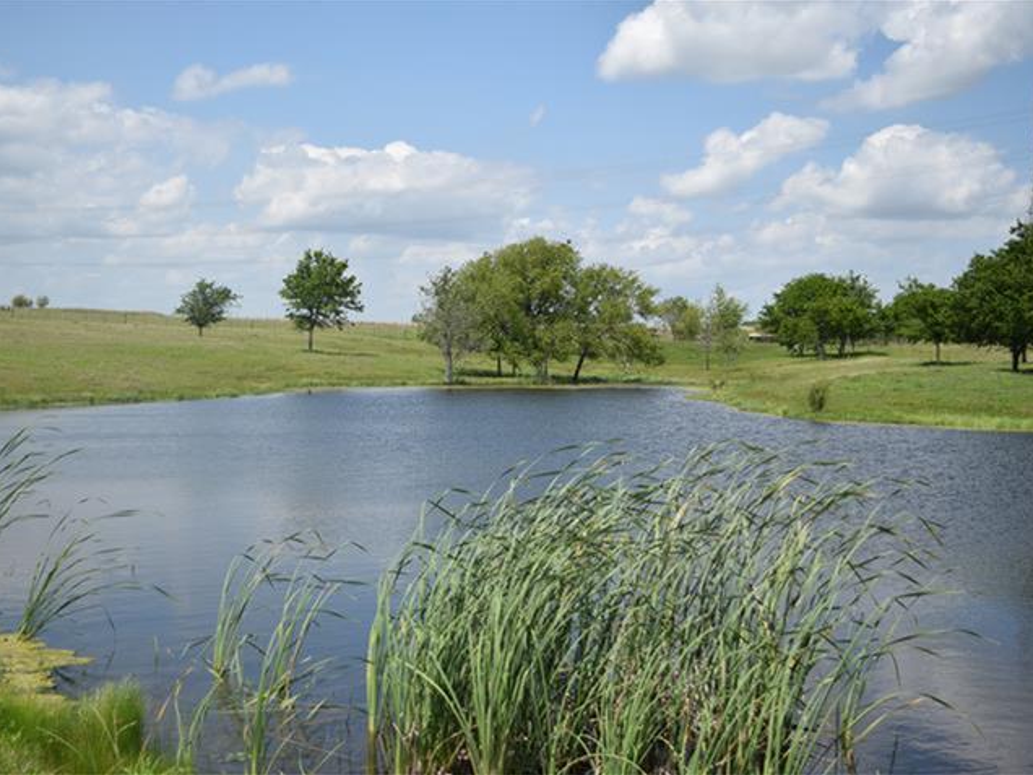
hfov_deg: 38.9
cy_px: 387
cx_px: 465
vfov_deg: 29.7
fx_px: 1462
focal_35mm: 49
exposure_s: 1/2000
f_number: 4.2
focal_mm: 30
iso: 200
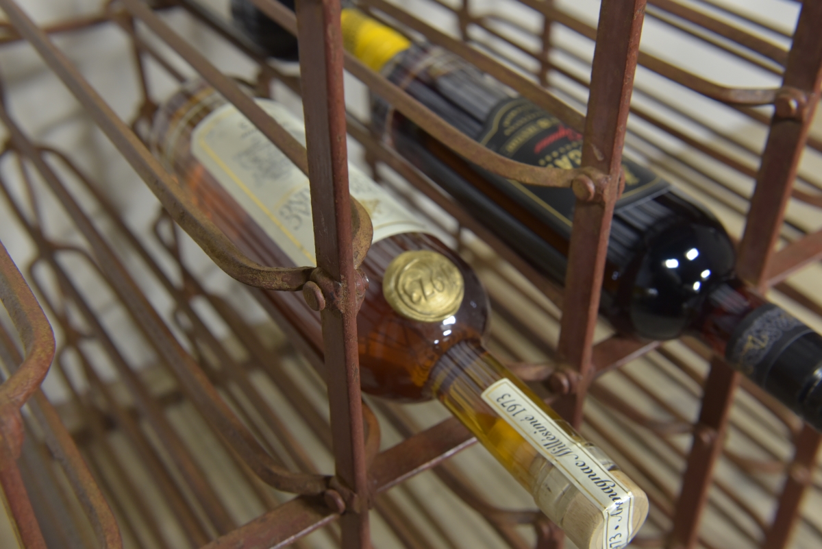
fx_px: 1028
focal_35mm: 45
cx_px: 411
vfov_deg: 29.9
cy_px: 274
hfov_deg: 43.6
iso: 1600
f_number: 8
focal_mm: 45
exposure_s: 1/125
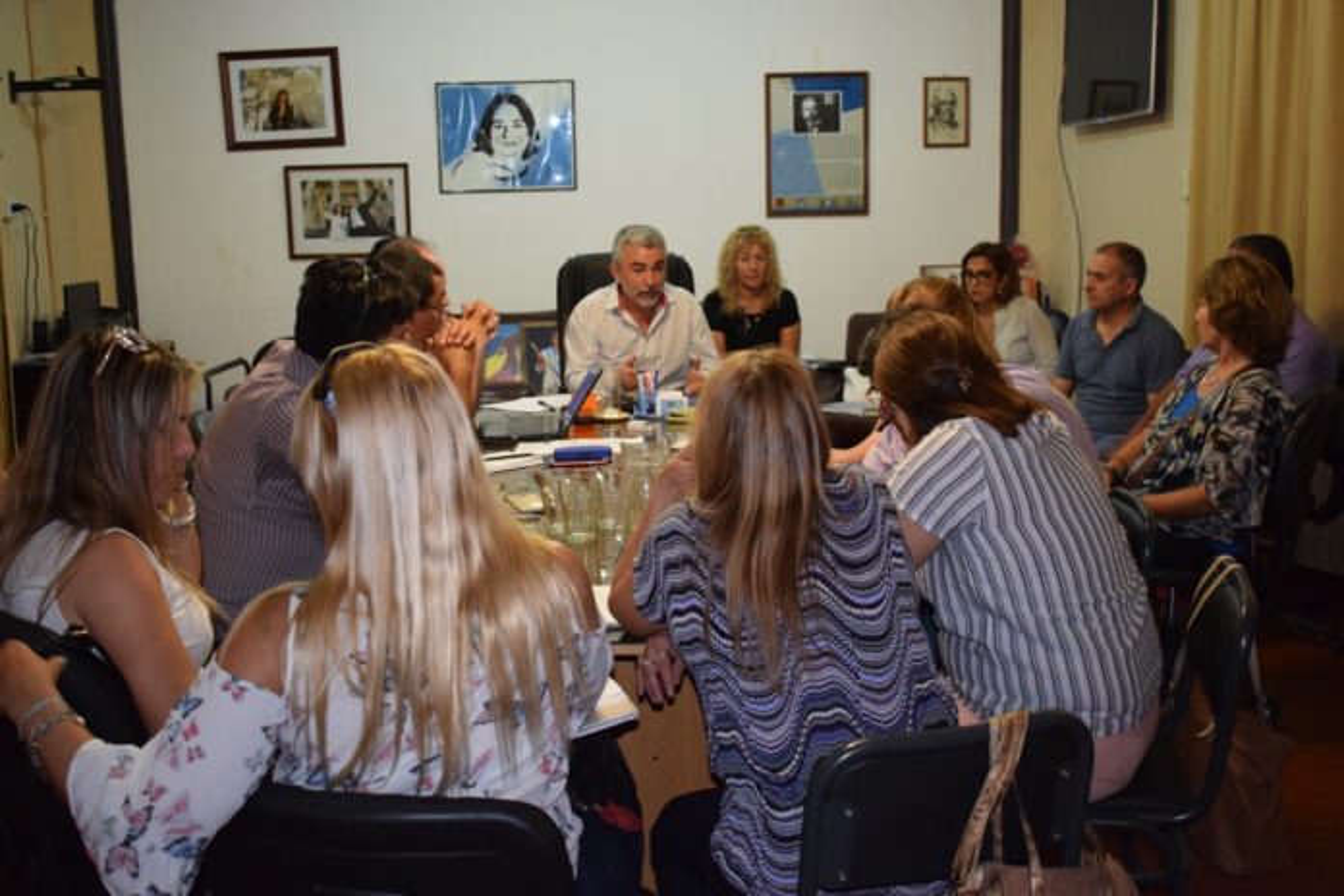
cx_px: 672
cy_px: 448
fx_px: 1456
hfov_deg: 49.6
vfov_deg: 34.2
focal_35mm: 39
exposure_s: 1/60
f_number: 4
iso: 2800
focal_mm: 26
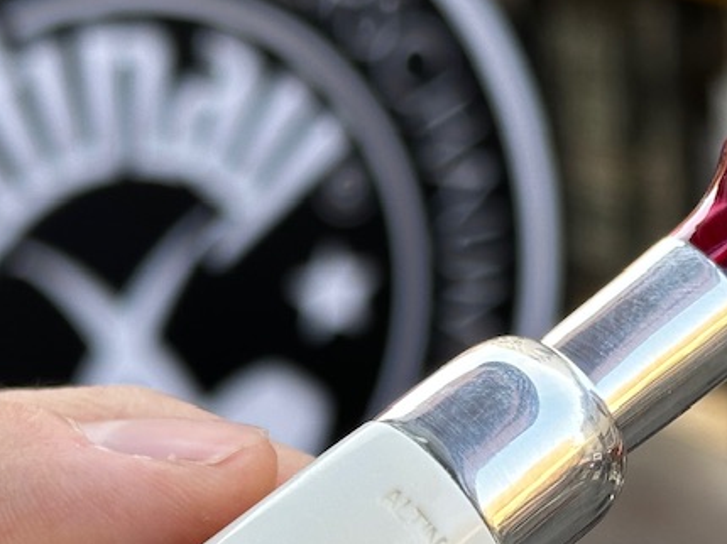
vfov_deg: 10.3
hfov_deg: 13.8
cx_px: 514
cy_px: 470
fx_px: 3002
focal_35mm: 143
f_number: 1.78
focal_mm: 6.86
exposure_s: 1/261
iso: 64
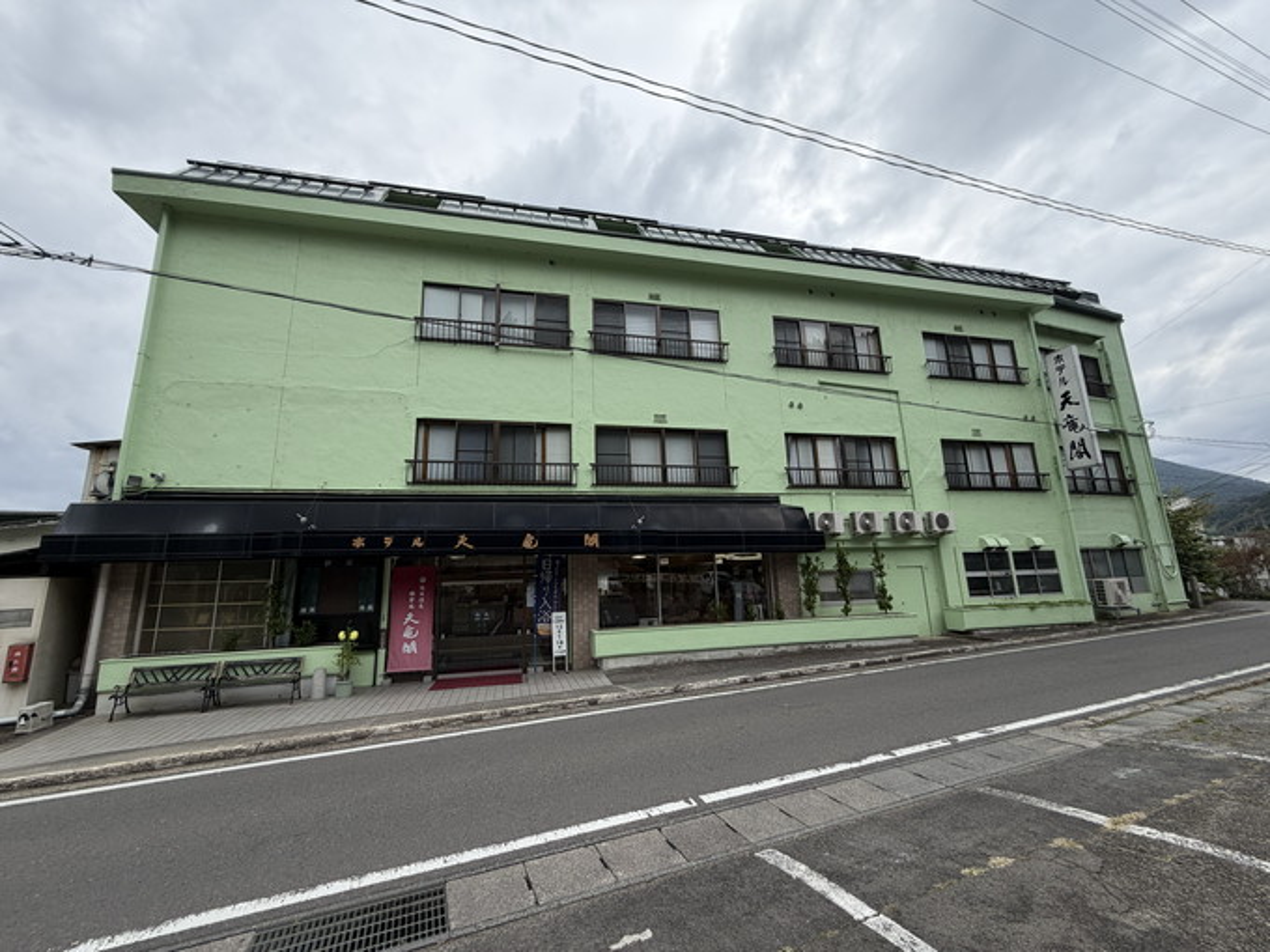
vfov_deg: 85.7
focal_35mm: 14
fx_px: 514
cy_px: 476
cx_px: 635
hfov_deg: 102.1
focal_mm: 2.22
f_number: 2.2
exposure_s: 1/709
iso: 40
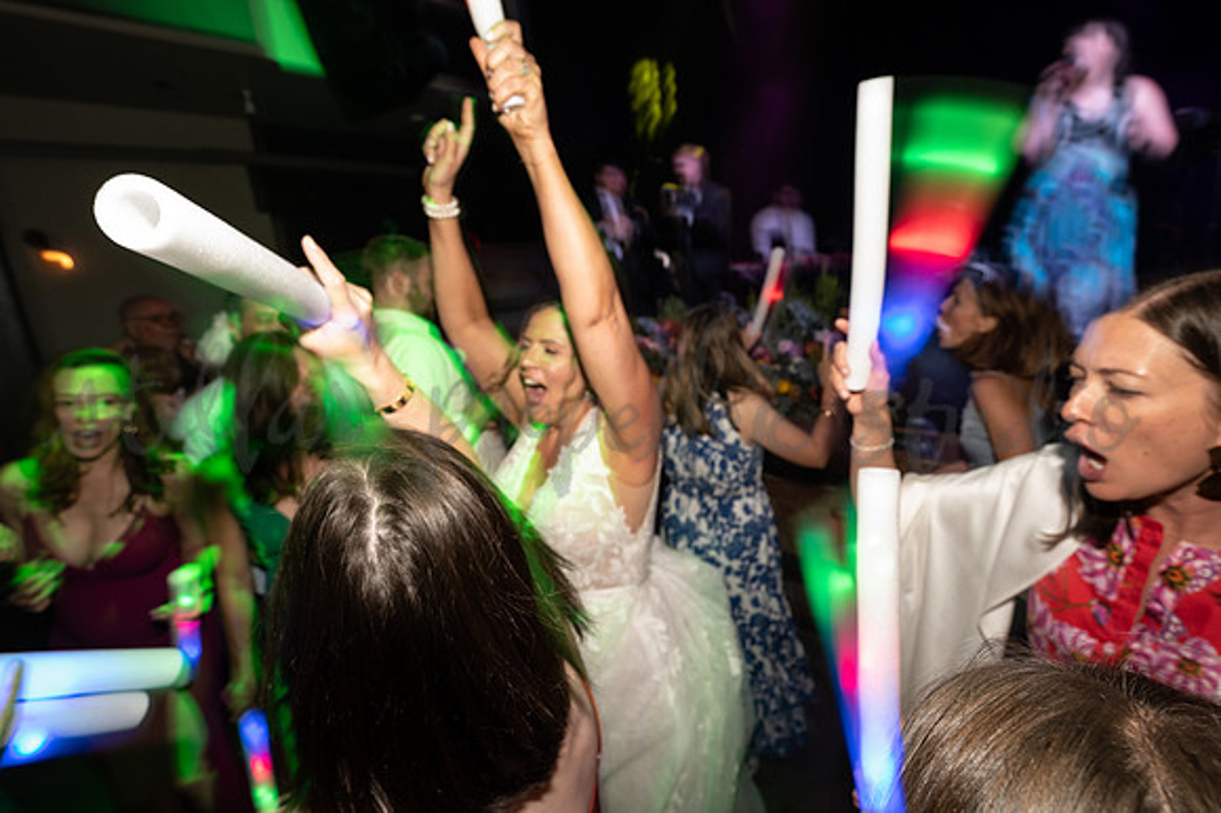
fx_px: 576
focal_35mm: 17
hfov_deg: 93.3
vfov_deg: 70.4
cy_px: 406
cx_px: 610
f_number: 6.3
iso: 1600
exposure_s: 1/15
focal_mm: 17
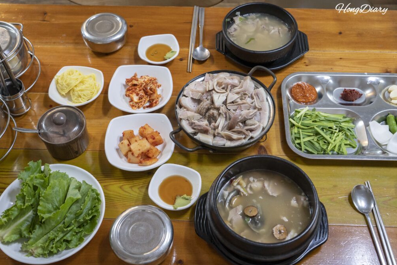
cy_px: 134
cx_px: 196
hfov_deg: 48.5
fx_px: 441
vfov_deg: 33.4
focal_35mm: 40
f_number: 5
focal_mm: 39
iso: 2500
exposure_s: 1/160
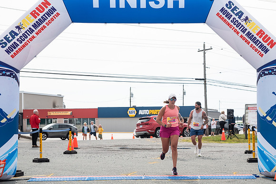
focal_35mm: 74
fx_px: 565
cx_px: 171
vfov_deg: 18.5
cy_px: 117
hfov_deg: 27.4
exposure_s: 1/3200
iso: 800
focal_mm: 56
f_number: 4
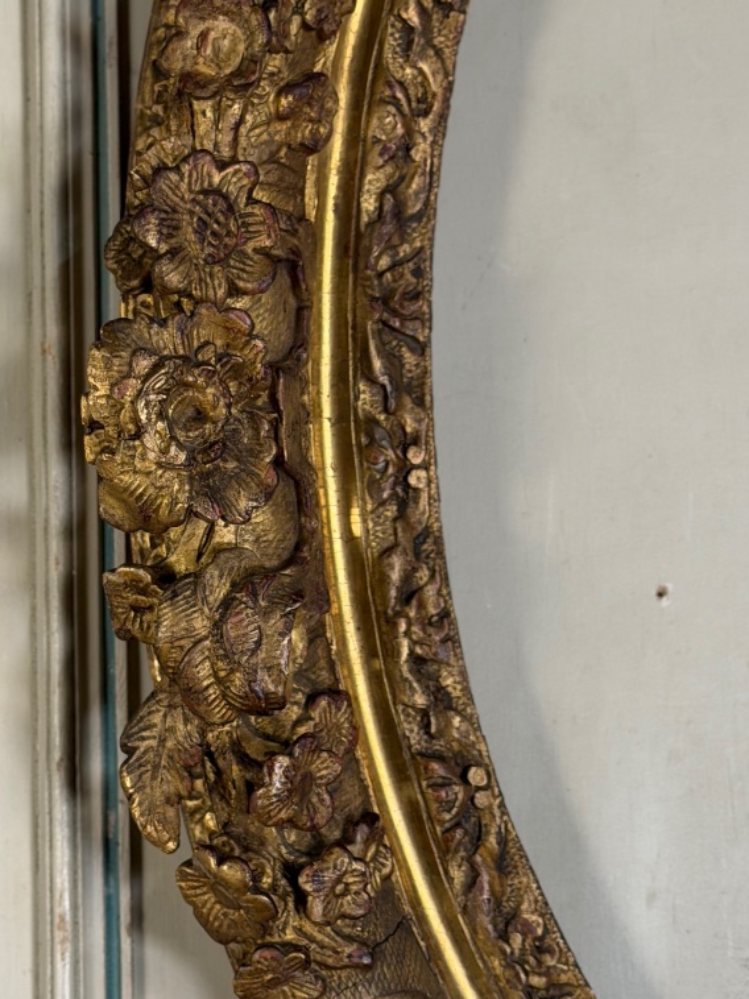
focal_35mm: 76
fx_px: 2194
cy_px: 476
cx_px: 237
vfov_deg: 25.7
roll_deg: +1.1
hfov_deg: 19.3
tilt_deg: +2.8
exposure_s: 1/50
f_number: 1.78
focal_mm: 6.76
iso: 125
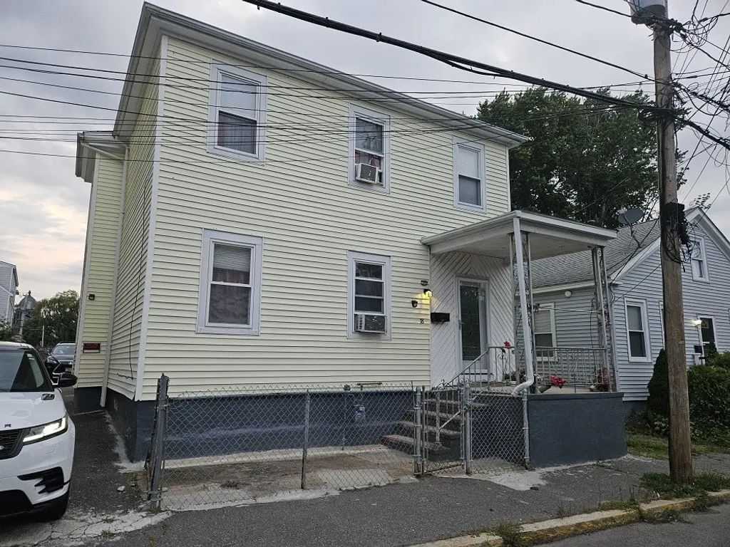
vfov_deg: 58.9
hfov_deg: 73.9
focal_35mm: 23
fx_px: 485
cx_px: 365
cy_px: 274
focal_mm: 5.4
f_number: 1.8
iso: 80
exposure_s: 1/180
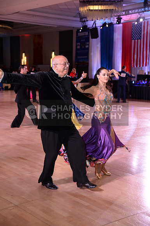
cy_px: 113
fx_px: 389
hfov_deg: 21.8
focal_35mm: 62
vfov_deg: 32.4
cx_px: 75
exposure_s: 1/250
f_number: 4.5
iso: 1600
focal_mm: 62
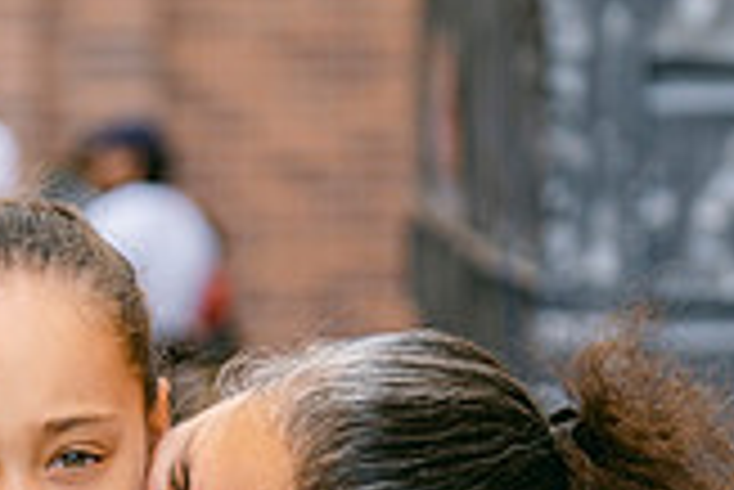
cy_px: 816
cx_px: -383
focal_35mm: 391
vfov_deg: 3.5
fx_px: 7979
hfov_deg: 5.2
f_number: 2.8
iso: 160
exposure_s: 1/125
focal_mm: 71.5
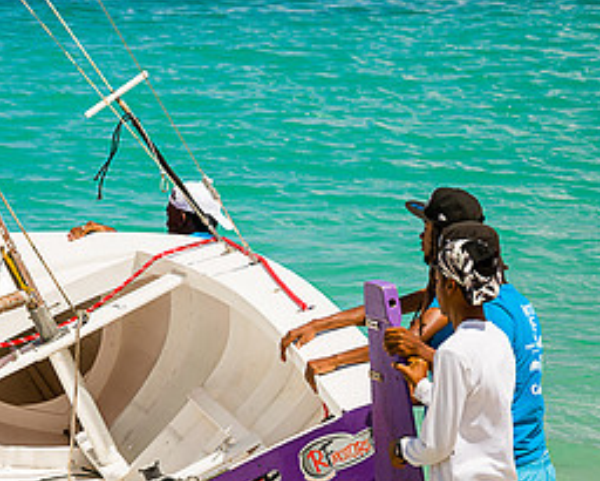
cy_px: 66
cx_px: 116
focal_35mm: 372
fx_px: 6608
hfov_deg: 5.2
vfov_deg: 4.2
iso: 80
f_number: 8
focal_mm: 145
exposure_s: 1/320
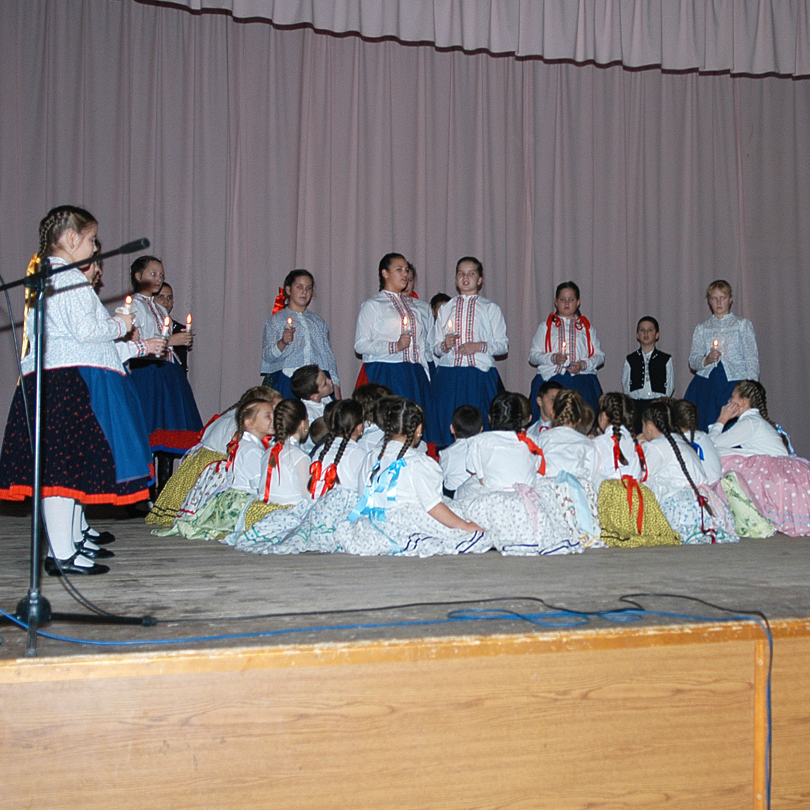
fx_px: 1138
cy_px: 401
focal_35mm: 43
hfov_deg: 38.3
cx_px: 595
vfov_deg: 39.2
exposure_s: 1/125
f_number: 2.8
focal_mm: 22
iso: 200
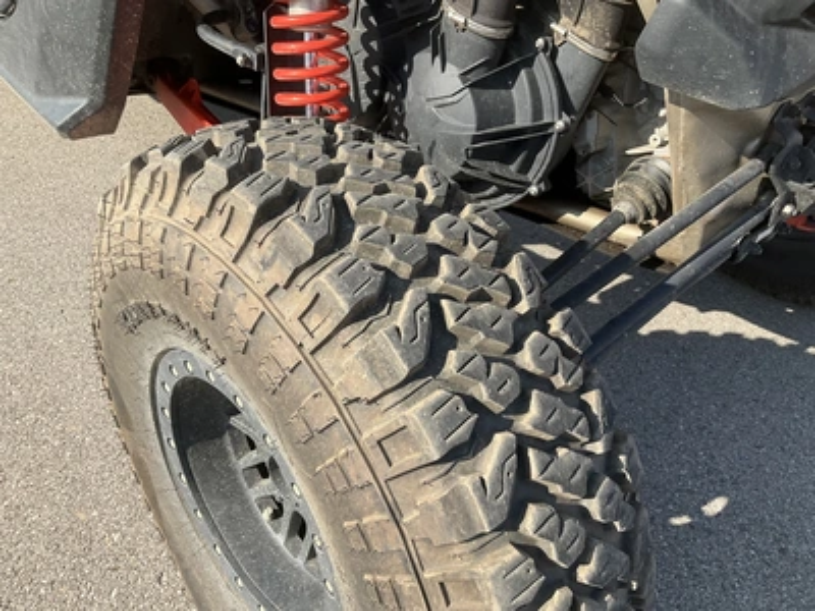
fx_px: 683
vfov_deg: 48.2
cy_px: 306
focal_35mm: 29
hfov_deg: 61.7
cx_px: 408
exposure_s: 1/781
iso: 25
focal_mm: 3
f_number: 1.8
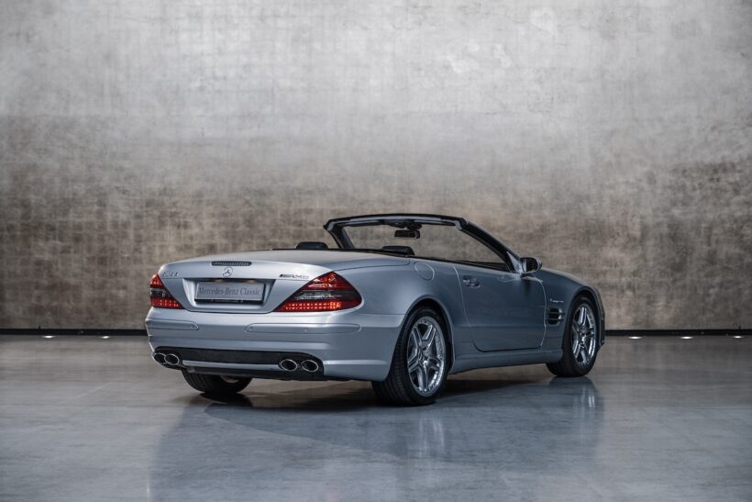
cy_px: 251
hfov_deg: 28.8
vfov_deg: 19.5
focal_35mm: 70
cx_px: 376
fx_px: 1462
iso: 50
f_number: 4
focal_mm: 70
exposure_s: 1/4
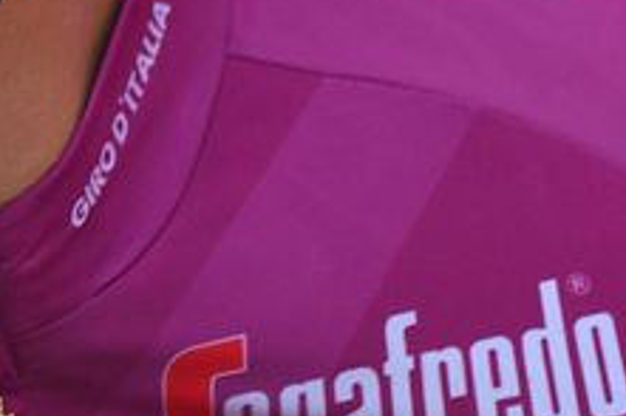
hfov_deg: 1.4
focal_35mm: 1450
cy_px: -14
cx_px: -504
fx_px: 25194
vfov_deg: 0.9
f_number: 8
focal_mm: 250
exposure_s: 1/800
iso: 640
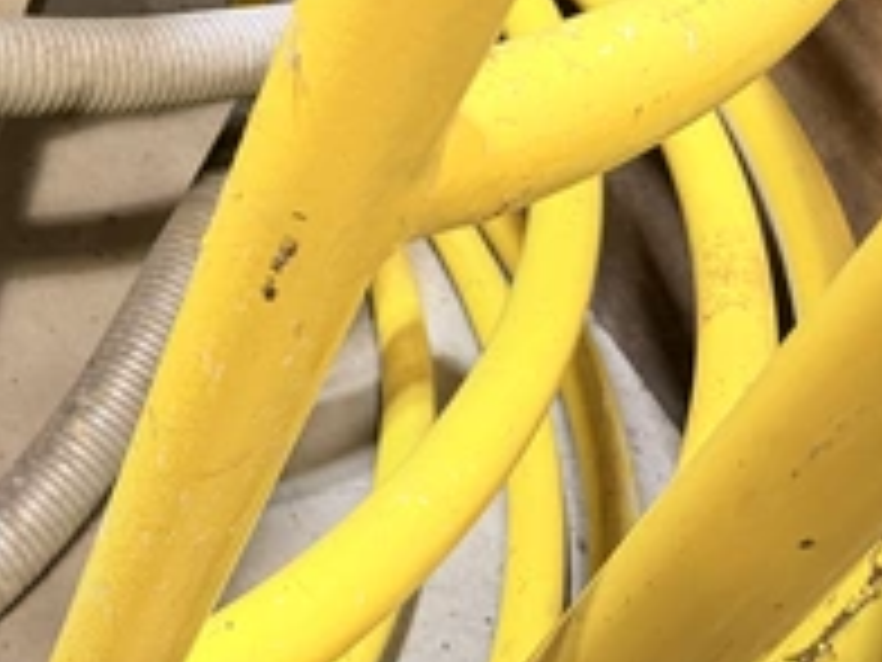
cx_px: 68
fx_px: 1248
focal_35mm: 49
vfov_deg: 28.6
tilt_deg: -36.1
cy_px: 72
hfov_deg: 36.2
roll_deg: -11.5
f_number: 1.78
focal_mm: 6.76
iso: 400
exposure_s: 1/60
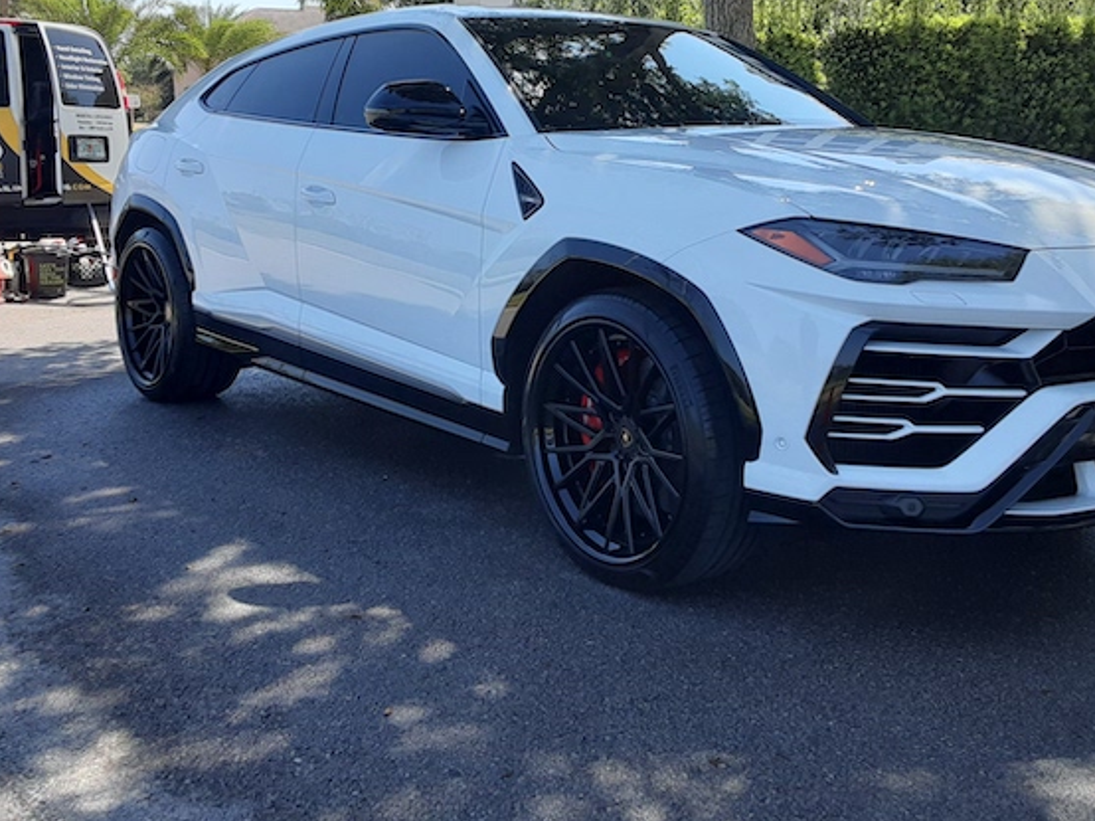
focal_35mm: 39
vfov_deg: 36.3
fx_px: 1233
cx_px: 551
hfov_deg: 47.9
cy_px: 251
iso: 40
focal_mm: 2.91
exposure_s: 1/895
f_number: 1.9
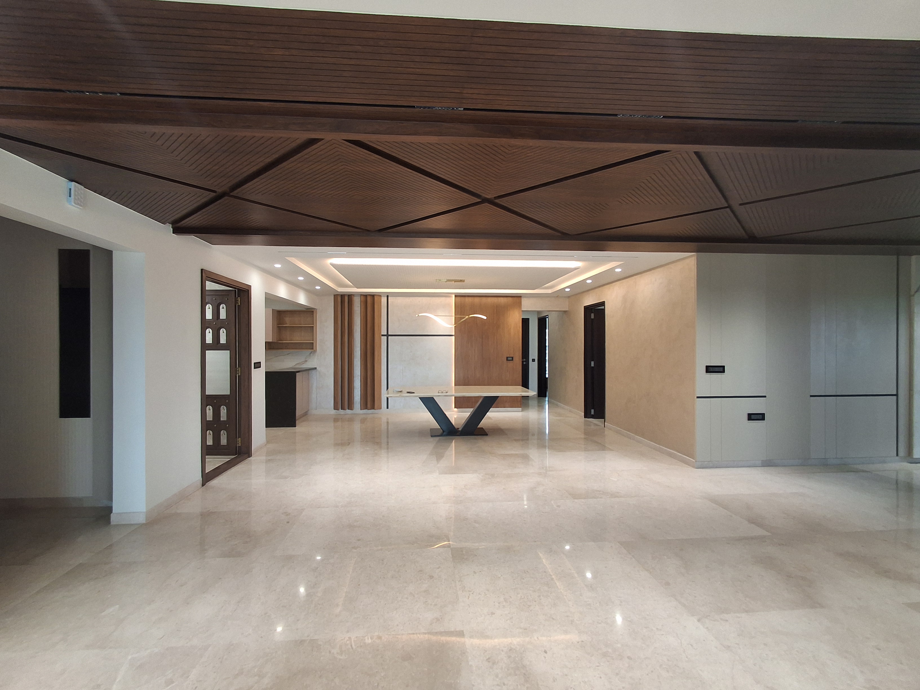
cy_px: 345
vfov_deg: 78.1
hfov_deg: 94.5
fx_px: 425
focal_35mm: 16
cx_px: 460
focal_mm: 1.64
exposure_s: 1/50
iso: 125
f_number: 2.2
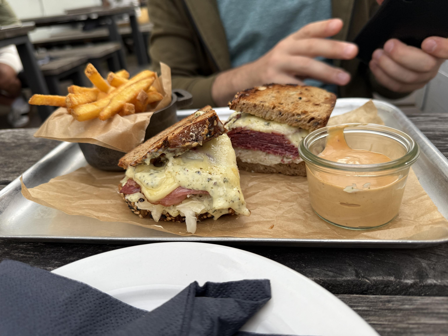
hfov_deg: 71.6
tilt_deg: -27.7
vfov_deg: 56.8
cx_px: 224
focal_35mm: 24
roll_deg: +6.5
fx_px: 311
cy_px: 168
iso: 64
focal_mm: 6.76
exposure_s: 1/277
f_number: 1.78
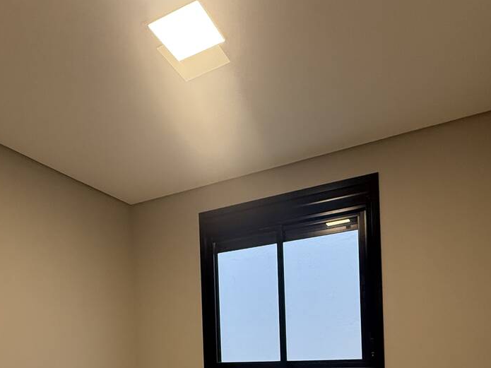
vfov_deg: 42.5
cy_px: 357
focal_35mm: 29
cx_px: 218
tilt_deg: -0.5
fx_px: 411
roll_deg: +1.7
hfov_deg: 61.5
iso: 320
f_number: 2.2
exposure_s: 1/99
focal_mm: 2.22
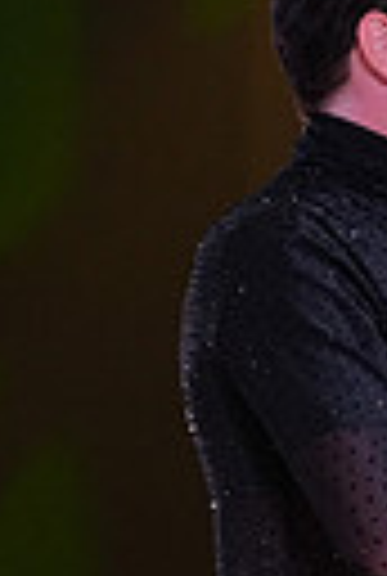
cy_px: 886
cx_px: 790
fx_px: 9205
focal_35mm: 574
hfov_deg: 2.4
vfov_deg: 3.6
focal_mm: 127
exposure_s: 1/250
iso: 2500
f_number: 5
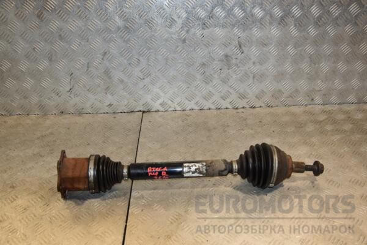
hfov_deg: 53.1
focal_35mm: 36
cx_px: 184
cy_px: 122
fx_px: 367
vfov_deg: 36.9
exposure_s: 1/200
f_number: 5.6
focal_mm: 24
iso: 800
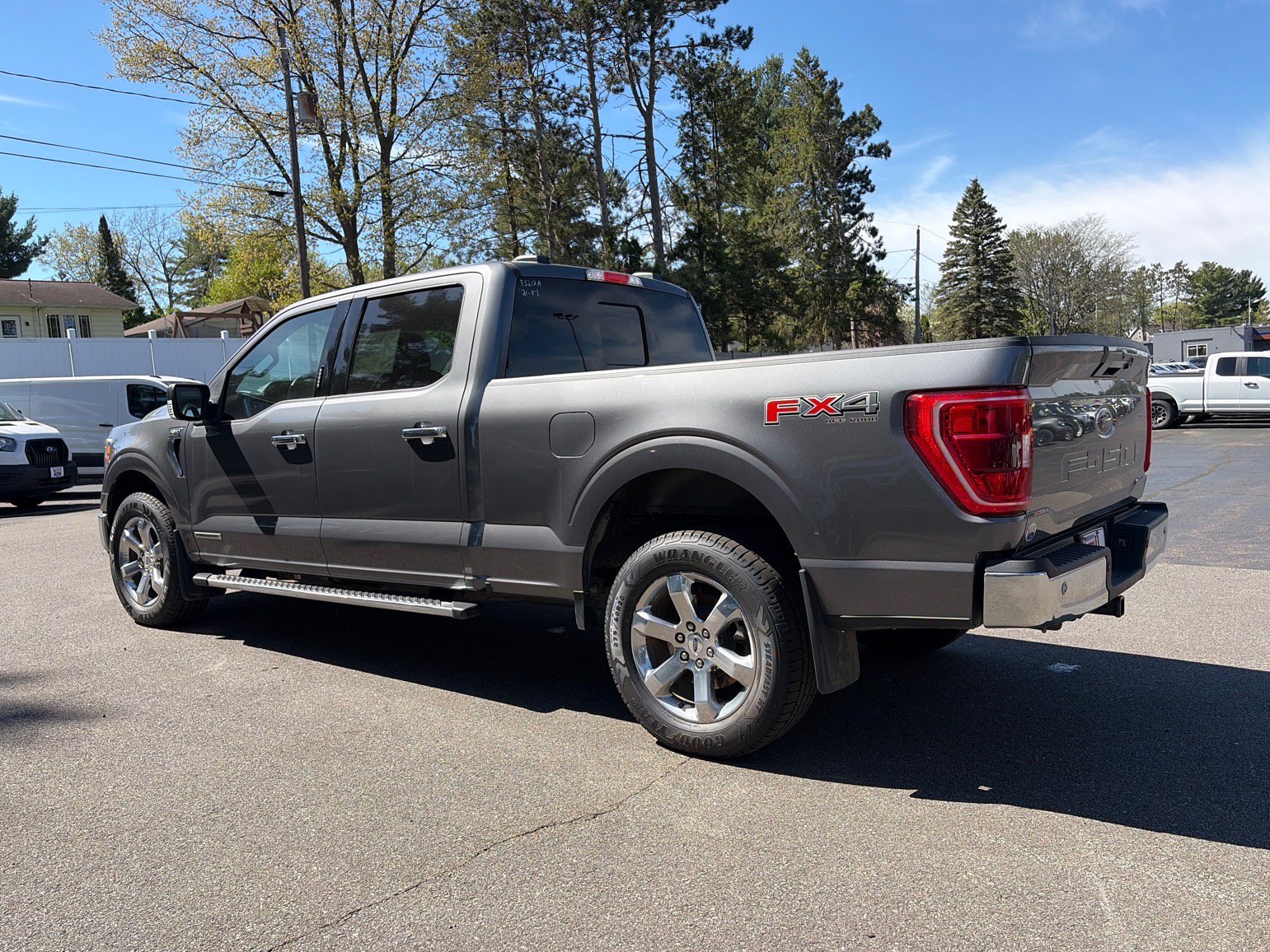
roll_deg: +3.9
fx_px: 991
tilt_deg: -4.7
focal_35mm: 27
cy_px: 484
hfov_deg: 65.3
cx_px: 642
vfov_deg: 51.4
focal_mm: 5.96
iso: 50
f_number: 1.6
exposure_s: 1/1901
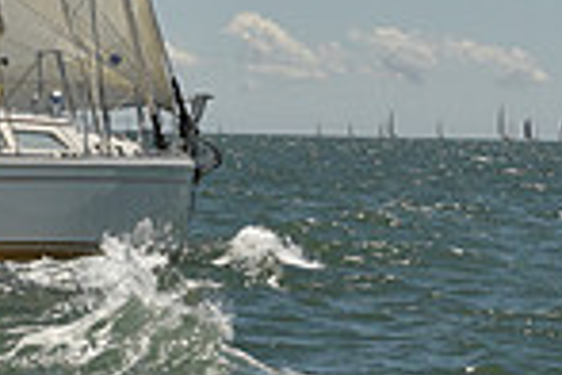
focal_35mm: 276
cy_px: -685
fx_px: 4308
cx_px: -143
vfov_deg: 4.8
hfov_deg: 7.4
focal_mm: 70
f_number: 14
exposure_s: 1/800
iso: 320
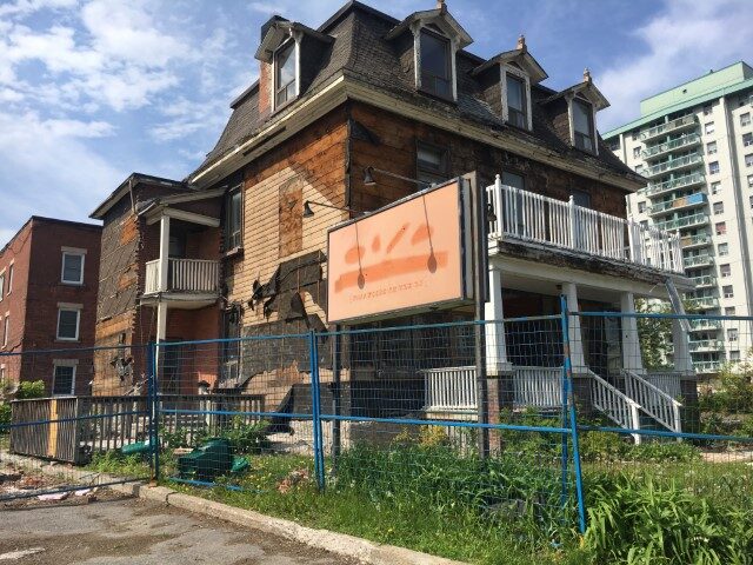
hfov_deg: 61.7
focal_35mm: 29
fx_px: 631
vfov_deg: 48.2
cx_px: 376
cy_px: 282
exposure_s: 1/2024
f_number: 2.2
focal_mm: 4.15
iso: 25
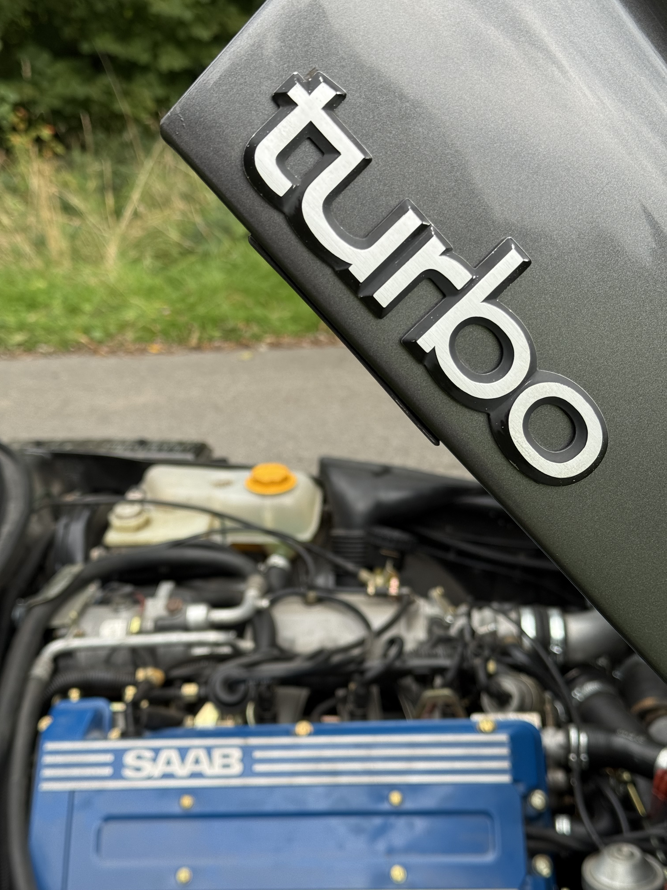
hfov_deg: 30.3
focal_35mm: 48
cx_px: 334
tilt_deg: -22.8
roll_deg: +2.5
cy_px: 445
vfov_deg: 39.7
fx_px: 1233
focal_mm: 6.76
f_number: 1.78
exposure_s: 1/545
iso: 64
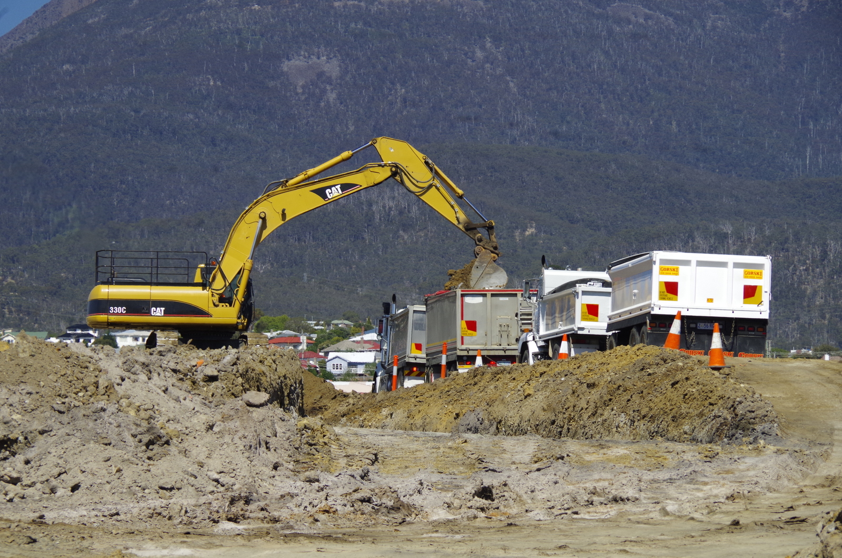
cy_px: 279
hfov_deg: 12.0
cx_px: 421
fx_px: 4015
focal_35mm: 172
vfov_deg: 7.9
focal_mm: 115
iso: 400
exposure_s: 1/250
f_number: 11
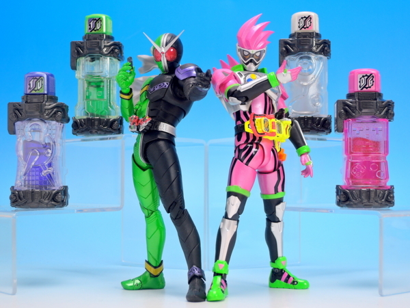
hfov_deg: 32.2
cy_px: 154
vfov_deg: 24.4
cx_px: 205
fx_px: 711
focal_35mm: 60
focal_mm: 12.8
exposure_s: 1/2
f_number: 4.2
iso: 80
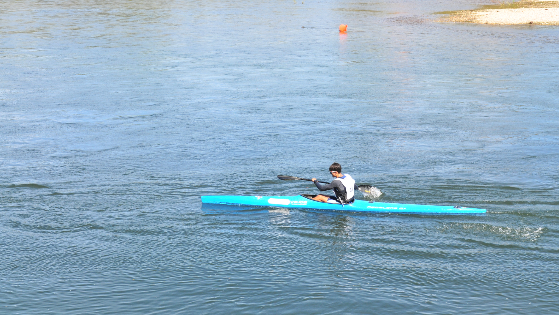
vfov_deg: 20.0
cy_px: 132
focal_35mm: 60
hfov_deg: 34.9
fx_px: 889
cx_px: 279
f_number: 13
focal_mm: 38
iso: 320
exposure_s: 1/640
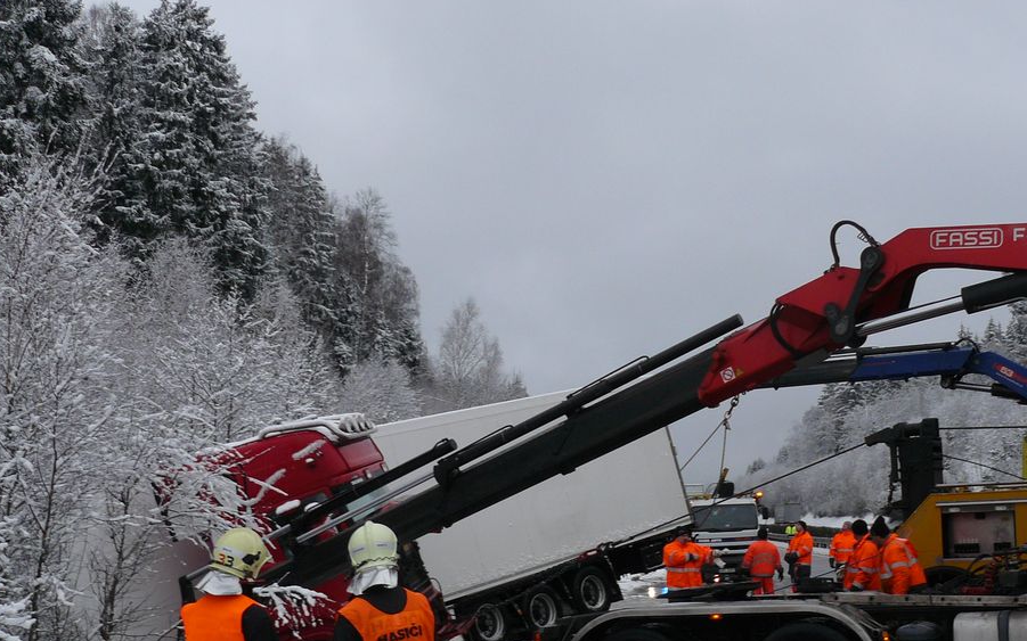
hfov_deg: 38.6
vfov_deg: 24.7
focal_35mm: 52
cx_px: 651
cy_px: 442
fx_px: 1455
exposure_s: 1/125
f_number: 3.6
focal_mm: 6
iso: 100
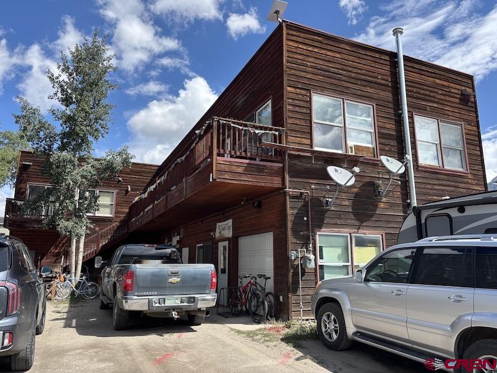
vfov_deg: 53.1
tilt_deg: +11.4
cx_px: 248
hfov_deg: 67.3
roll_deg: +0.1
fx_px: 373
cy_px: 186
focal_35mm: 26
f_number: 1.6
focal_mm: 5.96
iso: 50
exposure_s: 1/1667
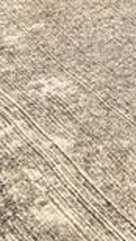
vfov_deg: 12.7
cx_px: 385
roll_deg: -2.1
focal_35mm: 141
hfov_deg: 7.7
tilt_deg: -3.1
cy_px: -288
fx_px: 901
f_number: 1.8
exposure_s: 1/3289
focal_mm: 4.25
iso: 25
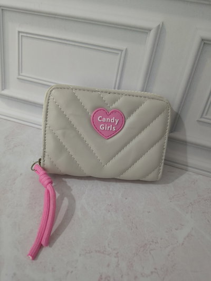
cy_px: 140
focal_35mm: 24
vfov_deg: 71.6
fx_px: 195
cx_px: 106
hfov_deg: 56.8
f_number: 1.8
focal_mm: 5.56
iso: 533
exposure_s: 1/50
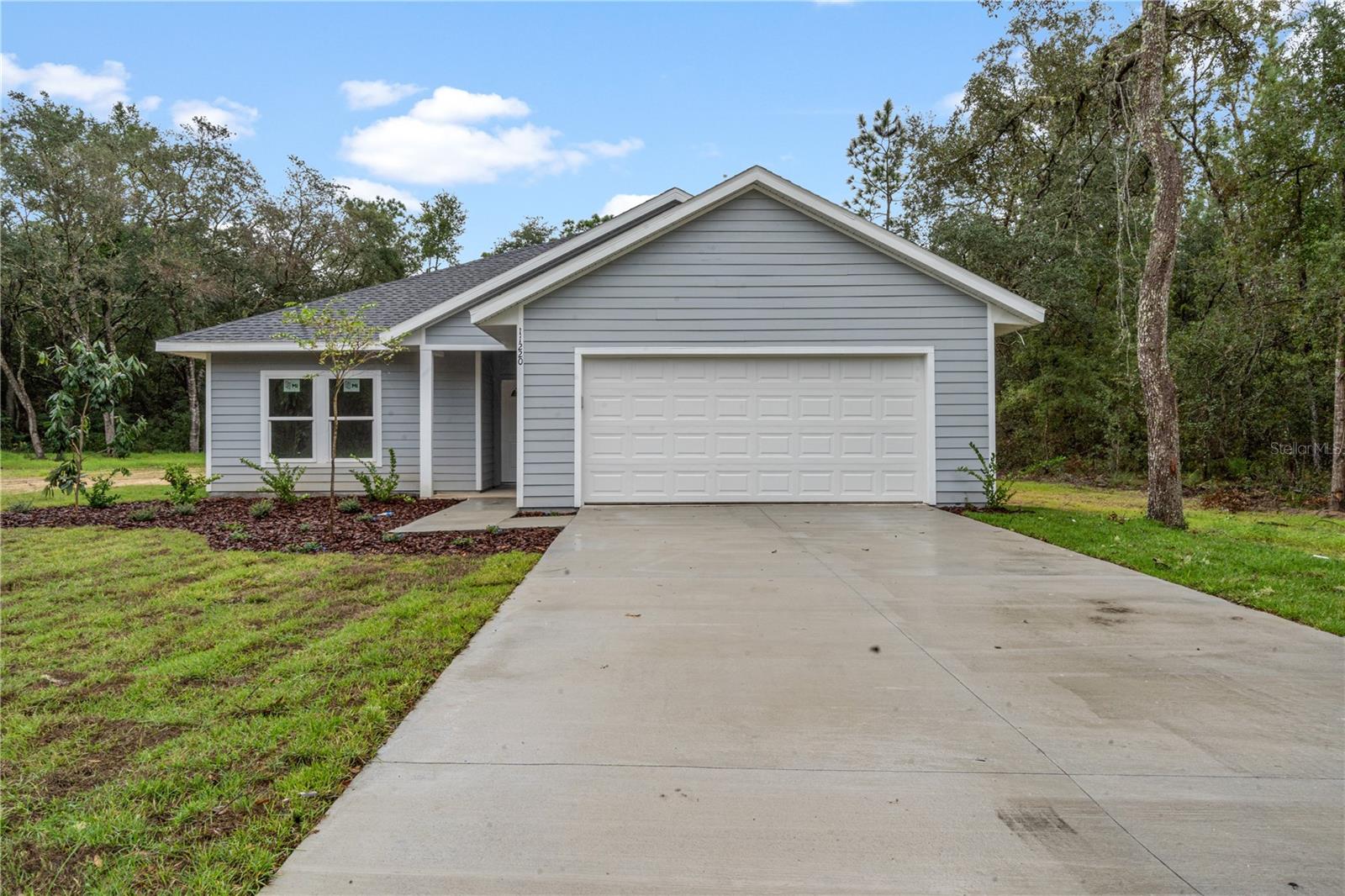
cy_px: 448
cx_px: 672
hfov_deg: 73.8
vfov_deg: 53.1
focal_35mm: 24
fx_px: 896
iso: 250
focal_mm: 24
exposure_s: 1/50
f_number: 22
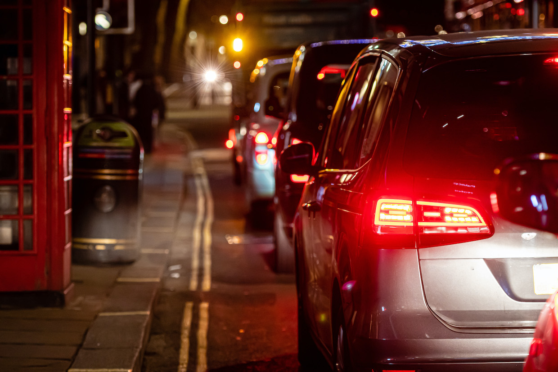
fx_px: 2279
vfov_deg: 9.3
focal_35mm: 147
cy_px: 186
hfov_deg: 14.0
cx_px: 279
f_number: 3.5
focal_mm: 98
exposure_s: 1/125
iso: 1250
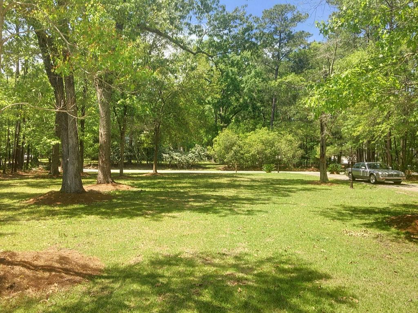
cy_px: 156
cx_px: 209
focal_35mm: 29
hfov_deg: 61.7
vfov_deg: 48.2
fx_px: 350
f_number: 2.2
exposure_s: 1/610
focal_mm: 4.15
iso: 25
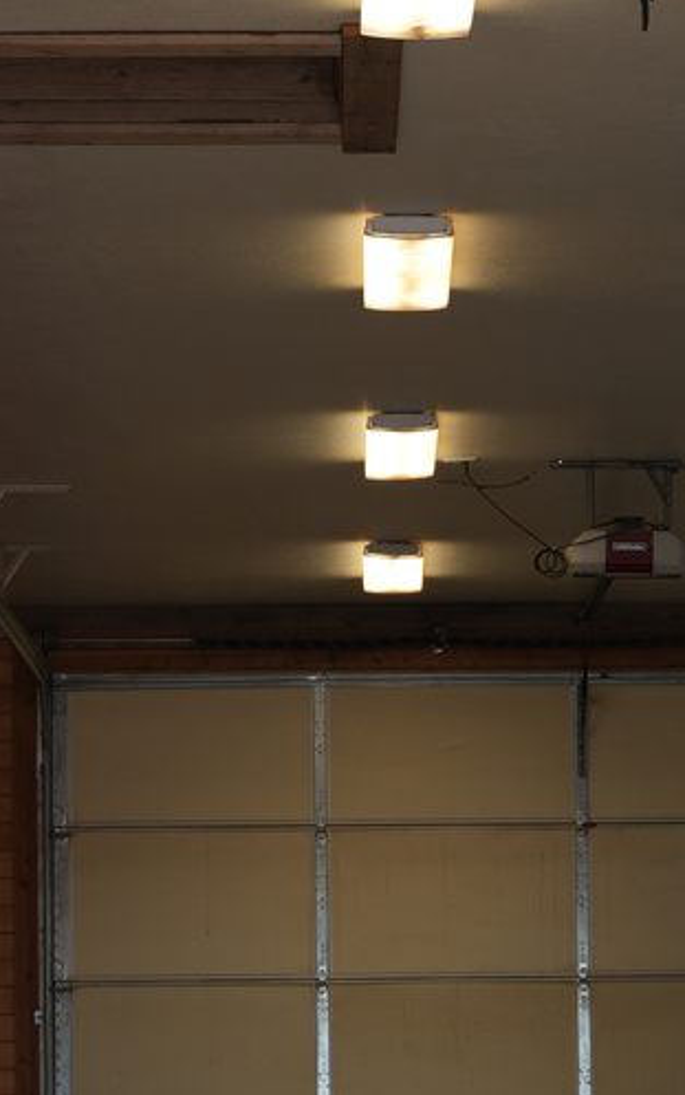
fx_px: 5036
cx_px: 949
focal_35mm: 169
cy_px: 965
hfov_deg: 7.7
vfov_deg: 12.3
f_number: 2.8
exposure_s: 1/60
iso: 100
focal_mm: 35.7
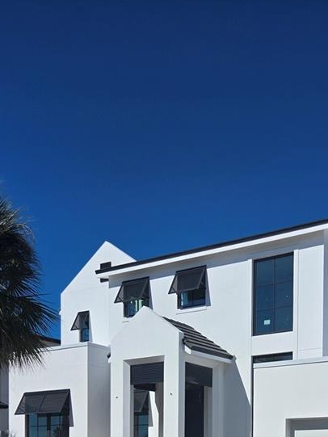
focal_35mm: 51
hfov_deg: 28.1
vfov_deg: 33.0
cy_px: 477
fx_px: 644
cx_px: 254
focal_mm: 5.4
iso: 25
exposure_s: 1/5397
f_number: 1.8
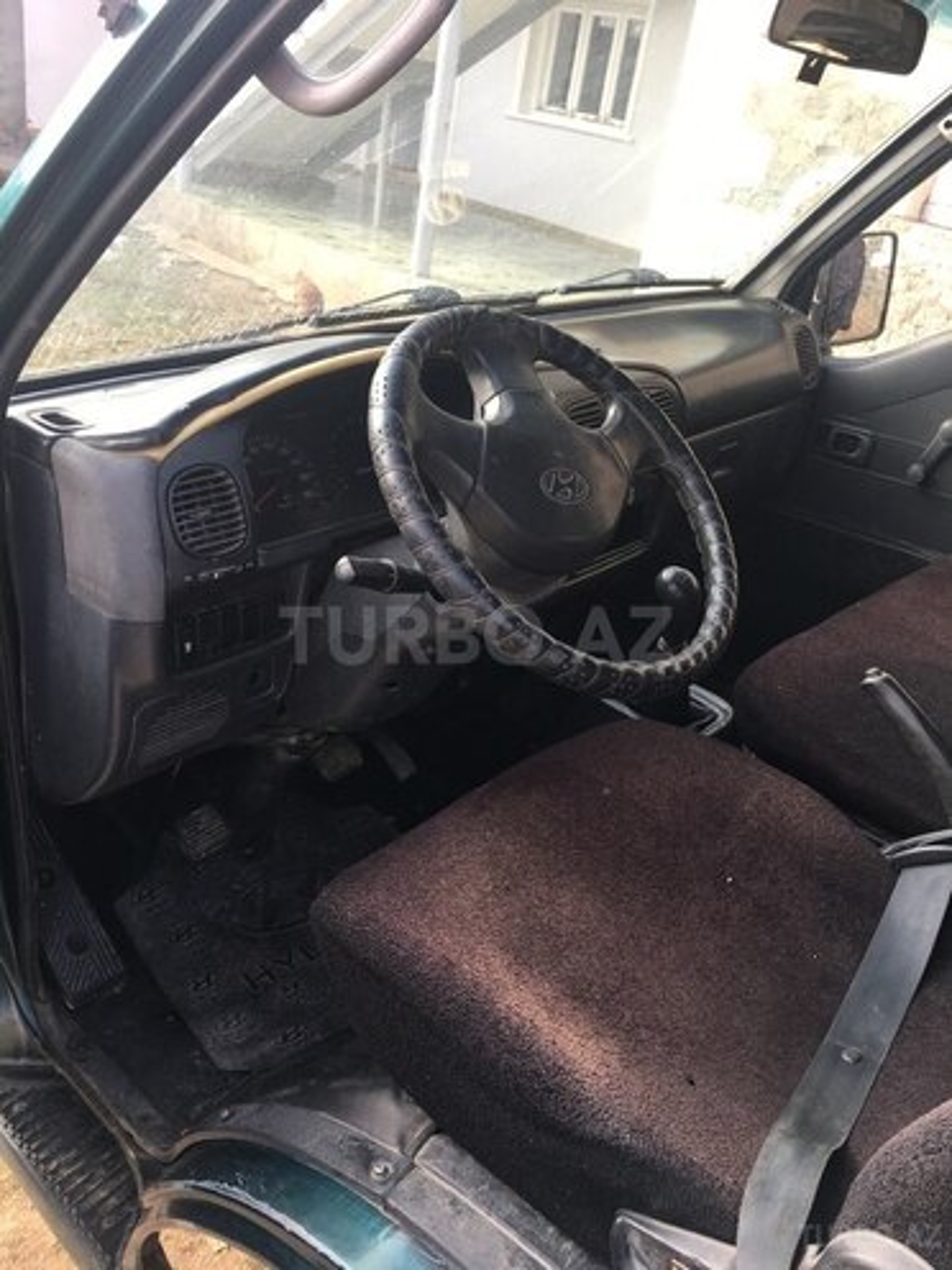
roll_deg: -9.7
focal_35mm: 29
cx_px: 476
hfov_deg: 48.2
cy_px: 635
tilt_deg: -26.6
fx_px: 1063
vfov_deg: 61.7
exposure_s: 1/100
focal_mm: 4.15
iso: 25
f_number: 2.2
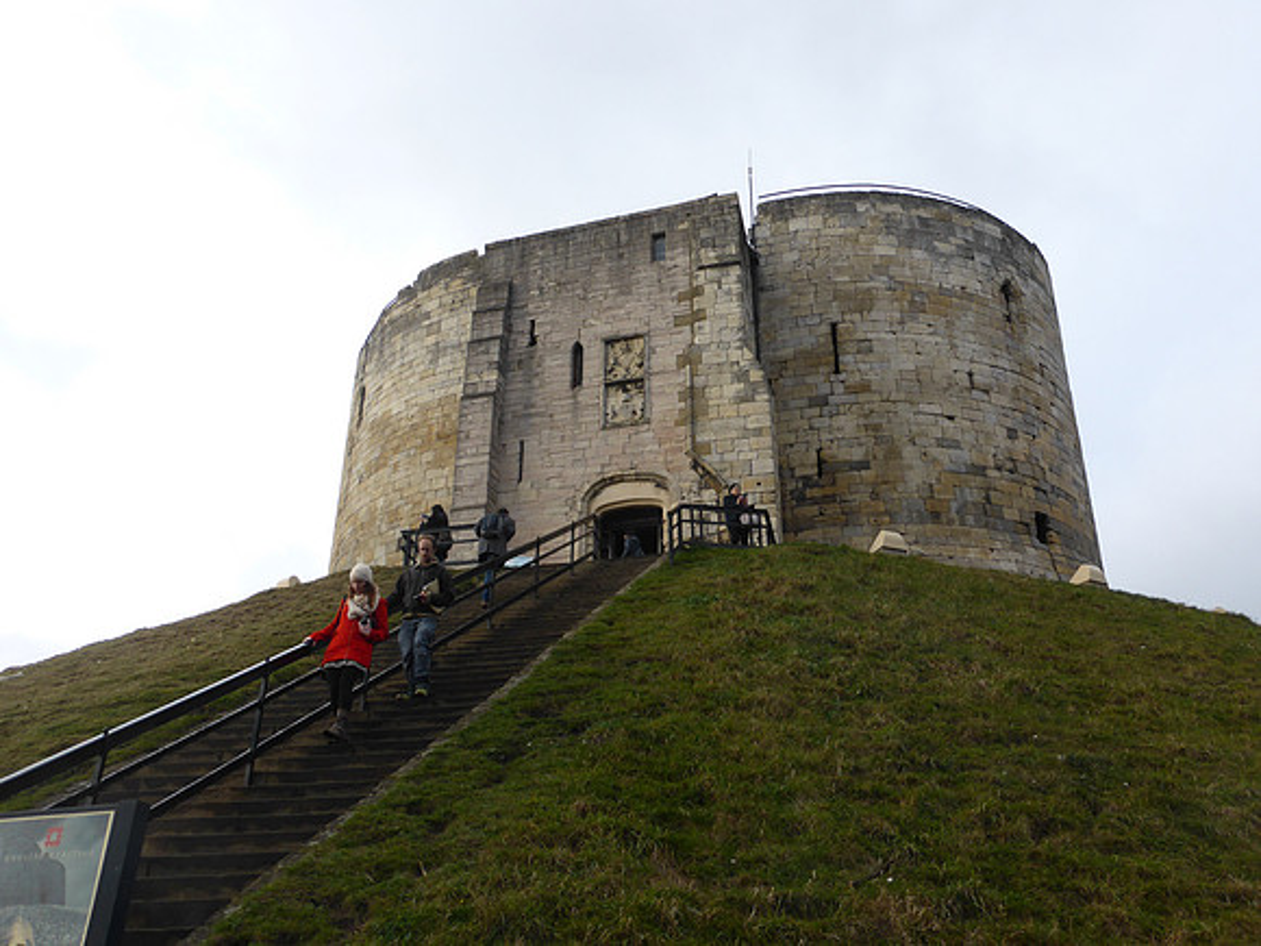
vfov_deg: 45.4
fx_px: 1129
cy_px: 473
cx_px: 630
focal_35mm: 31
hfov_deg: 58.4
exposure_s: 1/250
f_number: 3.6
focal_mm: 5.4
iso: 100
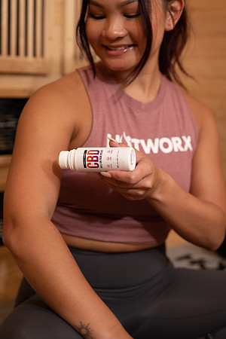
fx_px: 471
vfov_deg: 39.6
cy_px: 170
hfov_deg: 27.0
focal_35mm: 50
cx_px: 113
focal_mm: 50
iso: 320
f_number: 2.8
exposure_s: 1/100
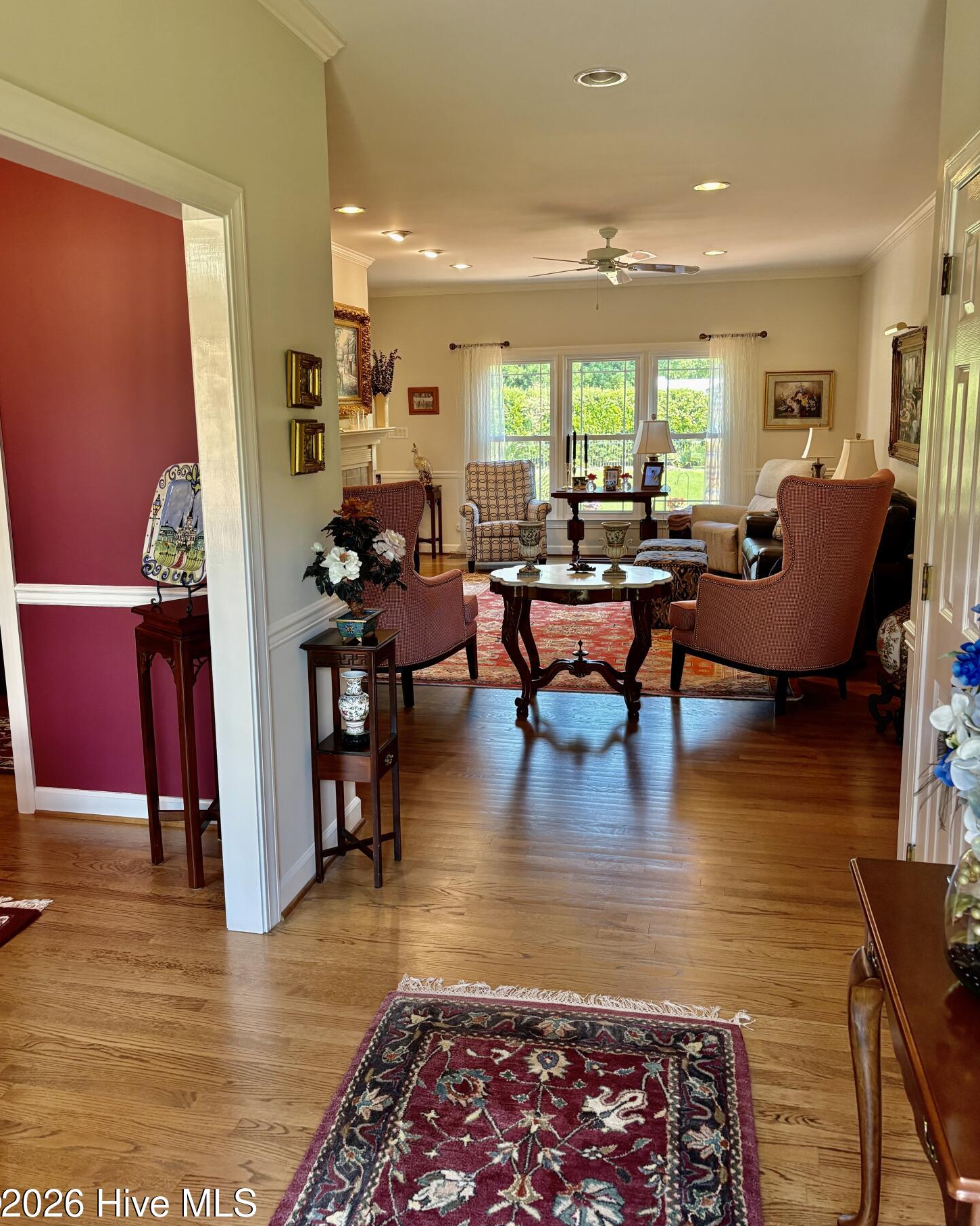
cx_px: 476
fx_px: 1015
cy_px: 589
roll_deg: +1.0
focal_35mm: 28
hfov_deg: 51.5
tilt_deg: -6.9
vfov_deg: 62.2
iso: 200
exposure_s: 1/120
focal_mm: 5.96
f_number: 1.6
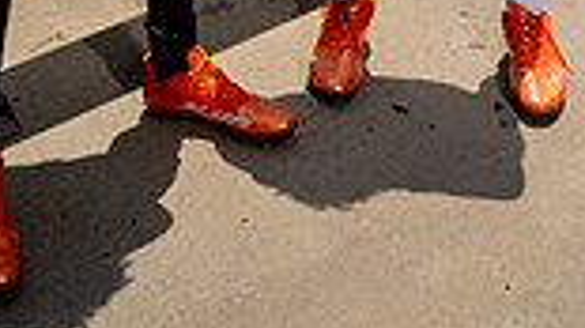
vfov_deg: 10.8
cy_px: -475
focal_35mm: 94
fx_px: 1457
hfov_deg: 22.7
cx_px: 313
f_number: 7.1
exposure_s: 1/250
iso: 100
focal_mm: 31
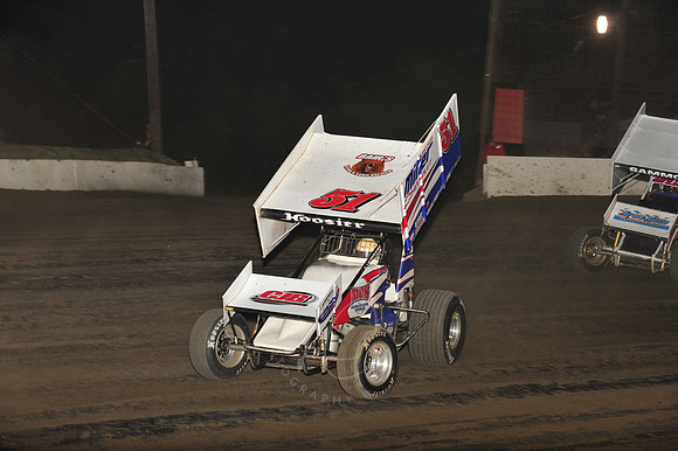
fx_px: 1882
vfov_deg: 13.7
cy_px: 226
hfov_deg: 20.4
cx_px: 339
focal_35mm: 100
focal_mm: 100
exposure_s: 1/320
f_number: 6.3
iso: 800
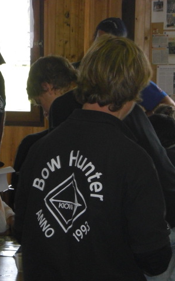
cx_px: 68
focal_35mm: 148
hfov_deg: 8.9
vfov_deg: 14.1
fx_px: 1130
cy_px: 141
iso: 200
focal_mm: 17.3
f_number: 4.2
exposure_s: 1/60
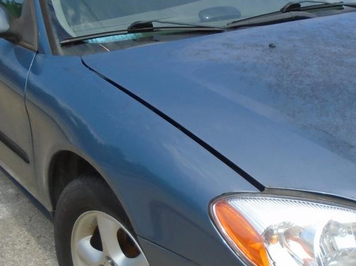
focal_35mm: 58
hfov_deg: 33.0
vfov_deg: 25.1
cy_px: 173
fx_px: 596
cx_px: 231
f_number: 3.2
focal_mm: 4.6
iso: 100
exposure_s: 1/800
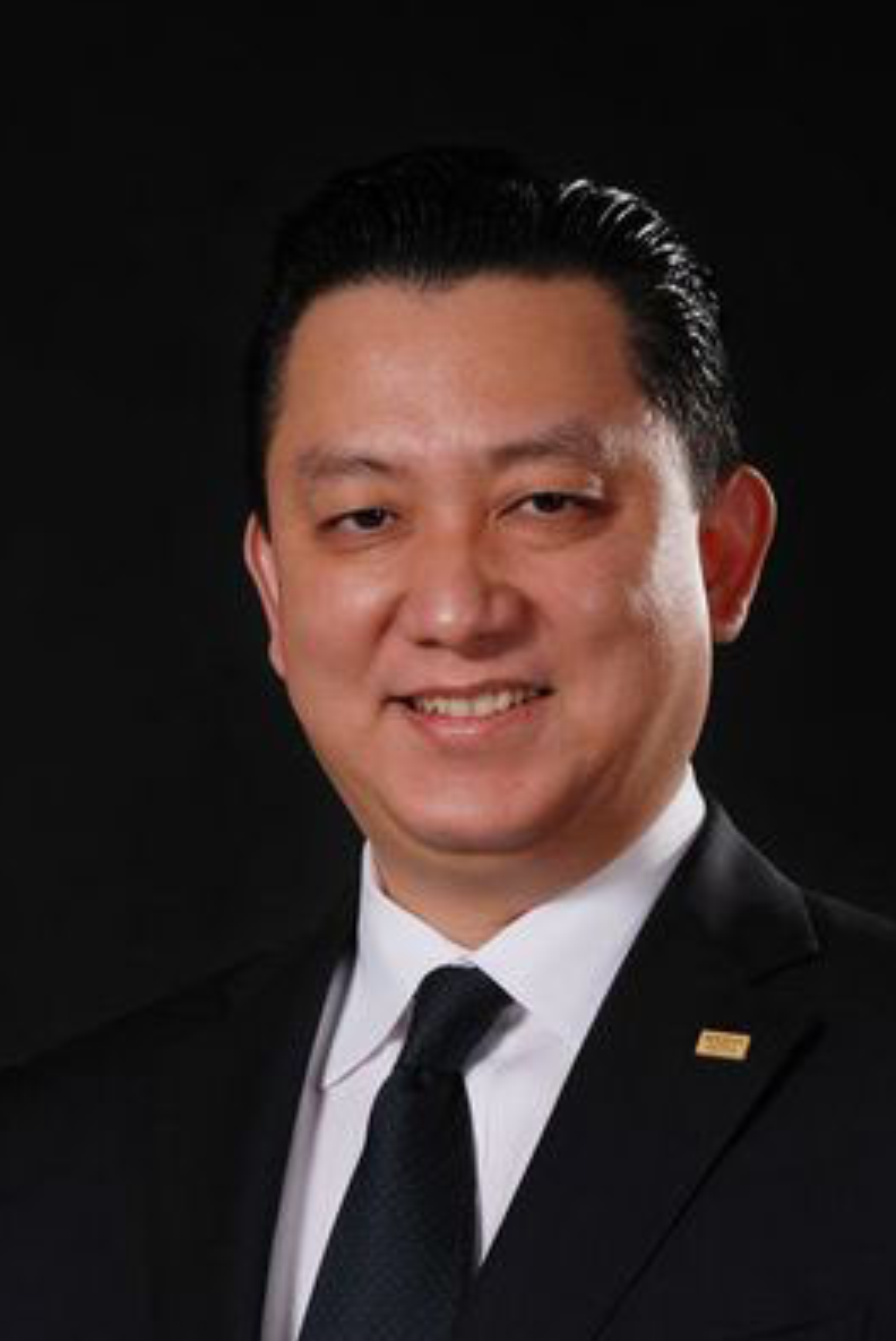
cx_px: 506
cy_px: 815
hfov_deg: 7.3
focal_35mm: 188
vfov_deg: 10.9
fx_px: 7006
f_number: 7.1
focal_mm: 90
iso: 160
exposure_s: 1/125
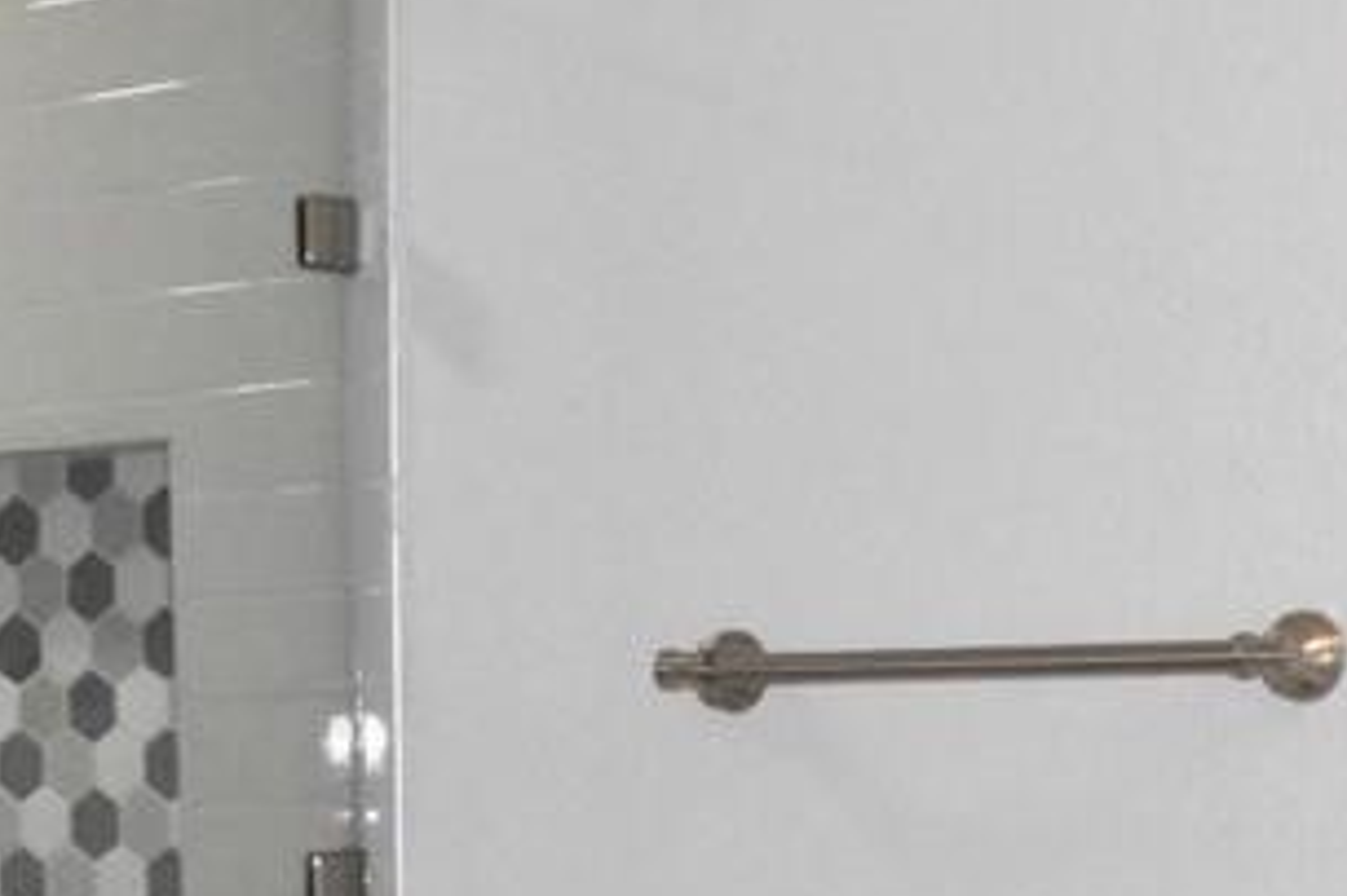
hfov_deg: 19.3
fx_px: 3952
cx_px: 768
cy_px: 1187
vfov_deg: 12.5
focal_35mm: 106
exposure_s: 1/200
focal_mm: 21
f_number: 13
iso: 8000
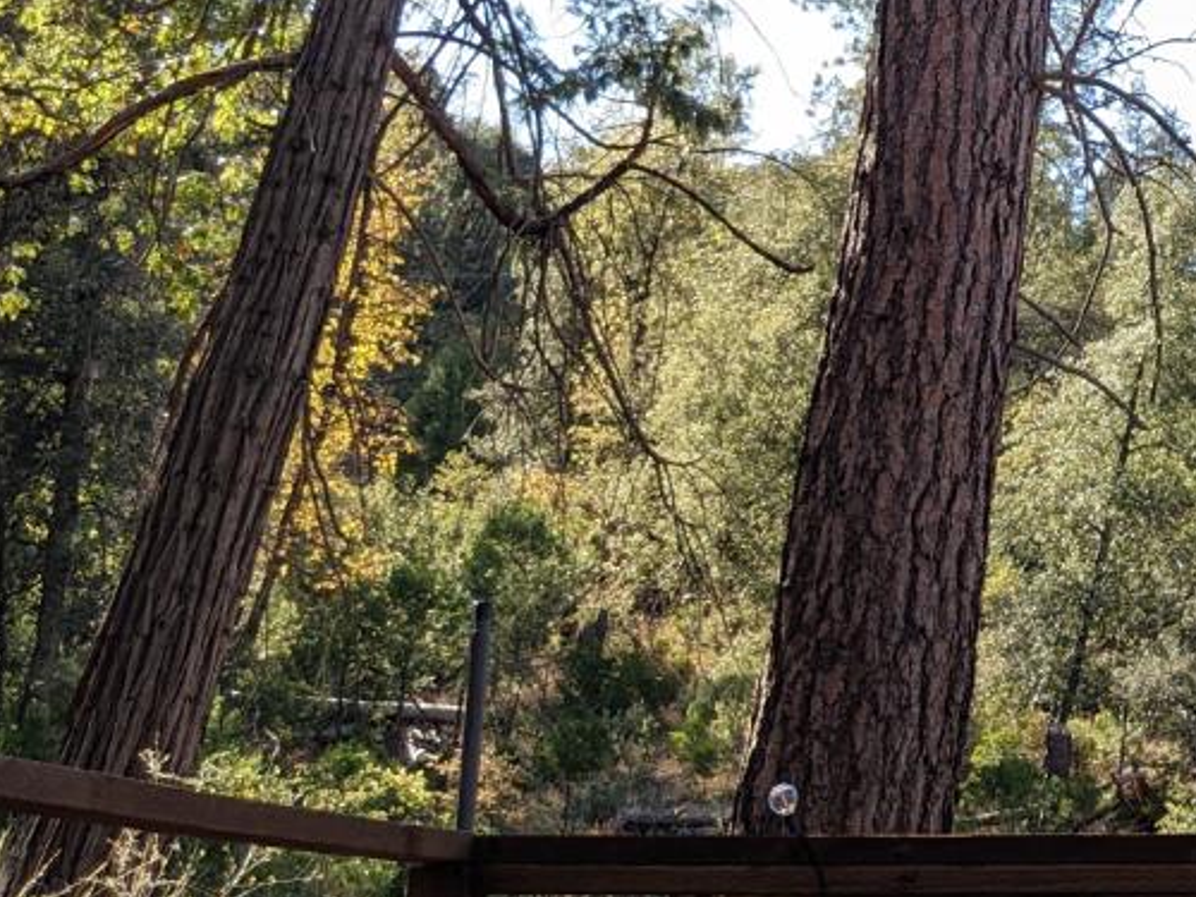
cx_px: 1473
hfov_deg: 22.1
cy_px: -228
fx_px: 2799
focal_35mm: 81
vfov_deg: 17.2
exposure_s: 1/618
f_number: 1.73
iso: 56
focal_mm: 4.38
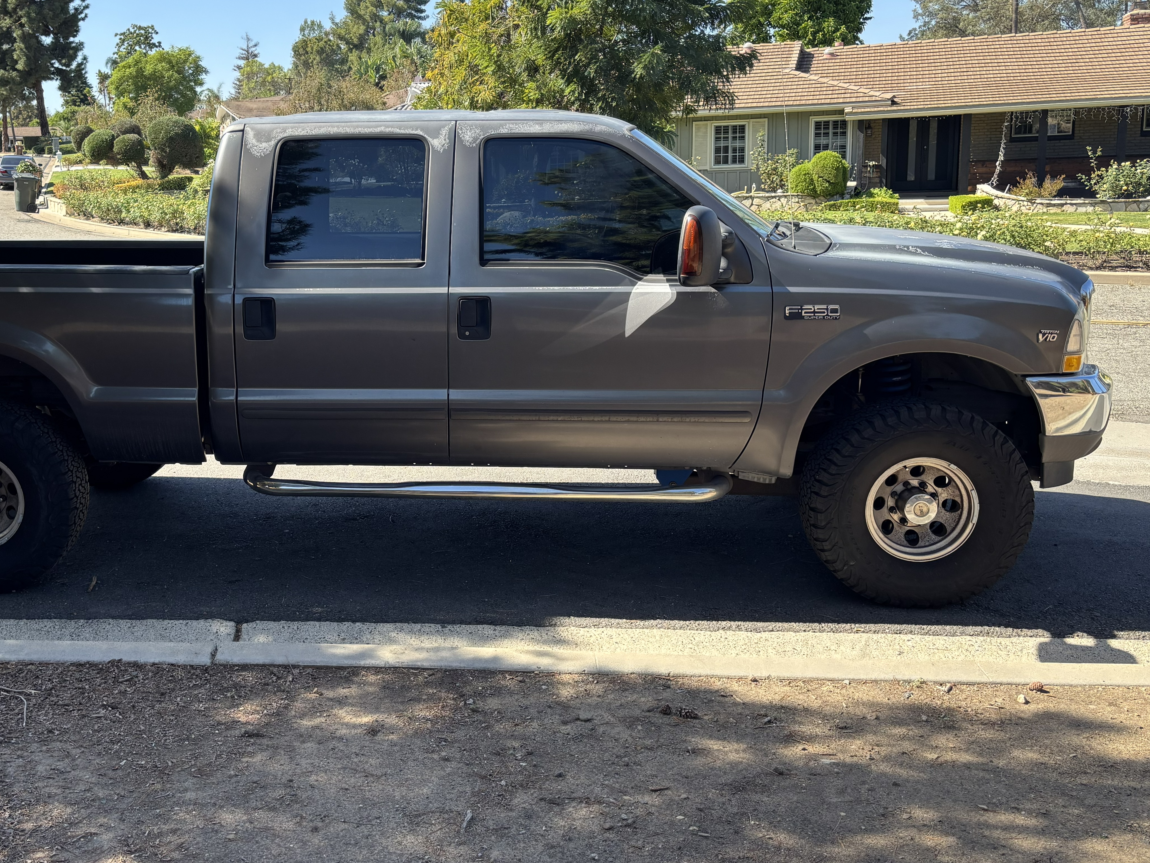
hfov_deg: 50.4
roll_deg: +1.5
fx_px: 1196
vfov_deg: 39.6
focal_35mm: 36
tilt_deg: -10.1
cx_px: 382
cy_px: 377
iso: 50
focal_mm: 5.96
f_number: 1.6
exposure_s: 1/769
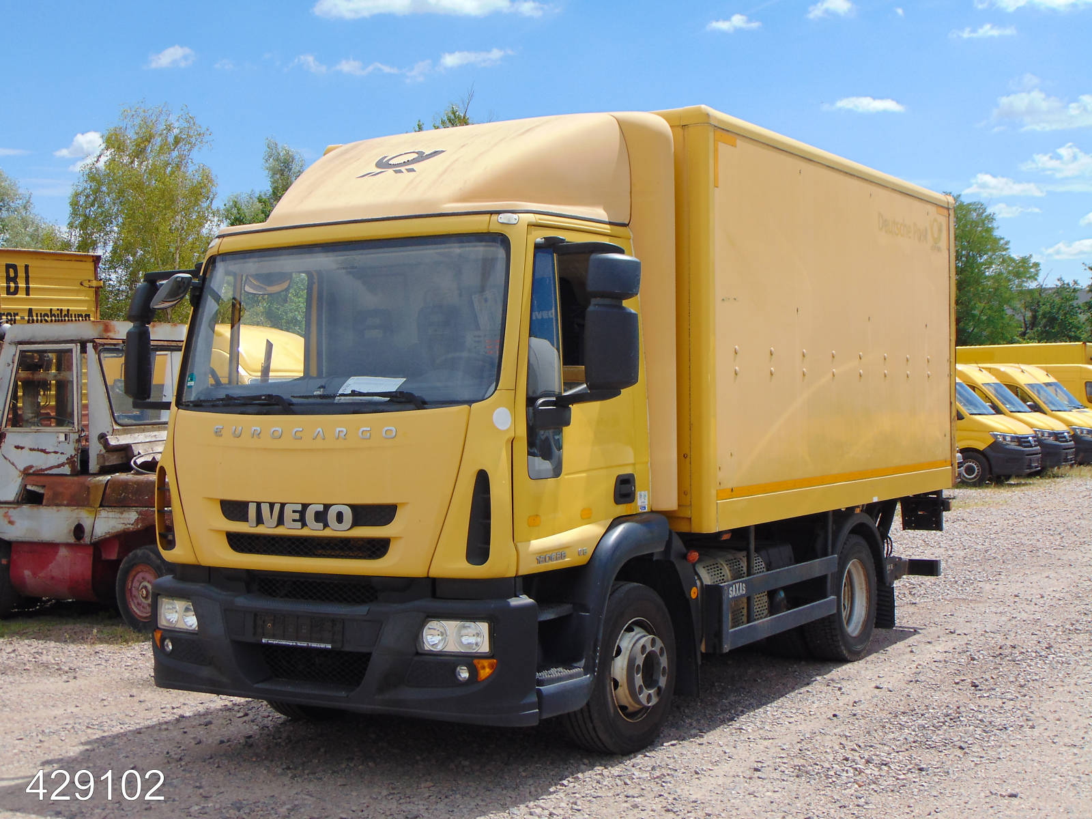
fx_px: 1577
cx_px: 546
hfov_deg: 38.2
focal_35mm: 50
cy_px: 410
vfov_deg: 29.1
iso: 80
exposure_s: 1/200
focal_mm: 9
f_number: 9
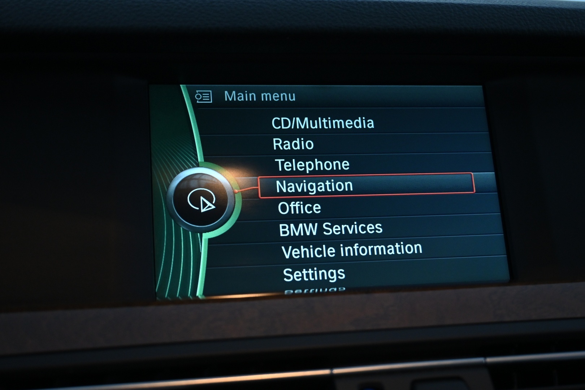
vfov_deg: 28.5
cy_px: 195
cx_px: 292
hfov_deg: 41.7
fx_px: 768
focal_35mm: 47
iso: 1250
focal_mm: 31.5
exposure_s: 1/50
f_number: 5
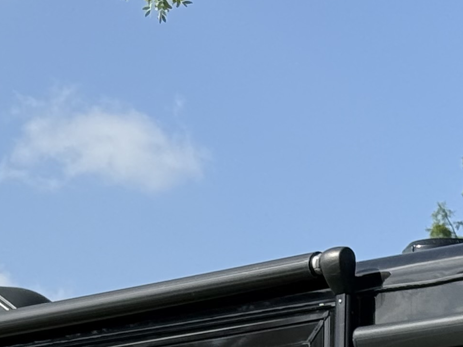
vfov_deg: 7.1
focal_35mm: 201
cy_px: 681
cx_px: 125
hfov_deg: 9.8
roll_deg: -0.2
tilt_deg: +3.4
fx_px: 2688
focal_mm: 6.76
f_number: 1.78
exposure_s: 1/4329
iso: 64
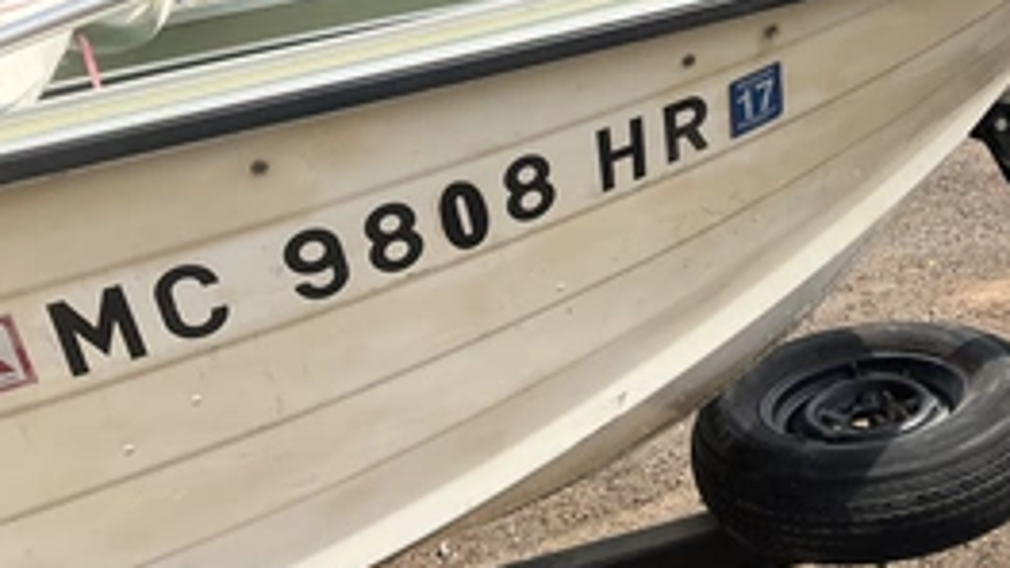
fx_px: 1286
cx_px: 760
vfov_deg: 24.4
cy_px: 96
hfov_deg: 41.6
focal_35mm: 48
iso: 25
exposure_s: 1/1730
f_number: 1.8
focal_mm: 3
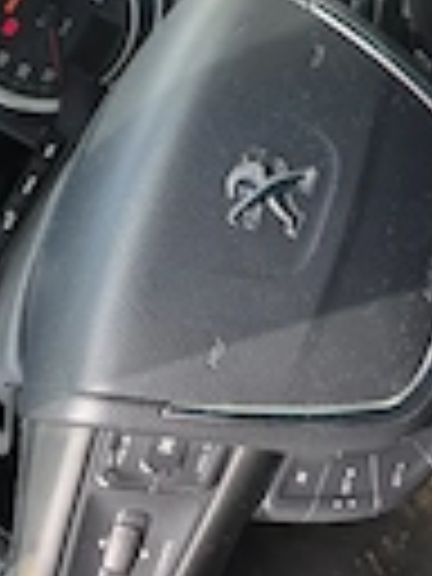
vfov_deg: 24.2
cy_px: -140
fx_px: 1198
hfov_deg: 20.0
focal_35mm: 72
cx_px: 400
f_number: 1.7
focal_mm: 6.3
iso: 25
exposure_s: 1/180
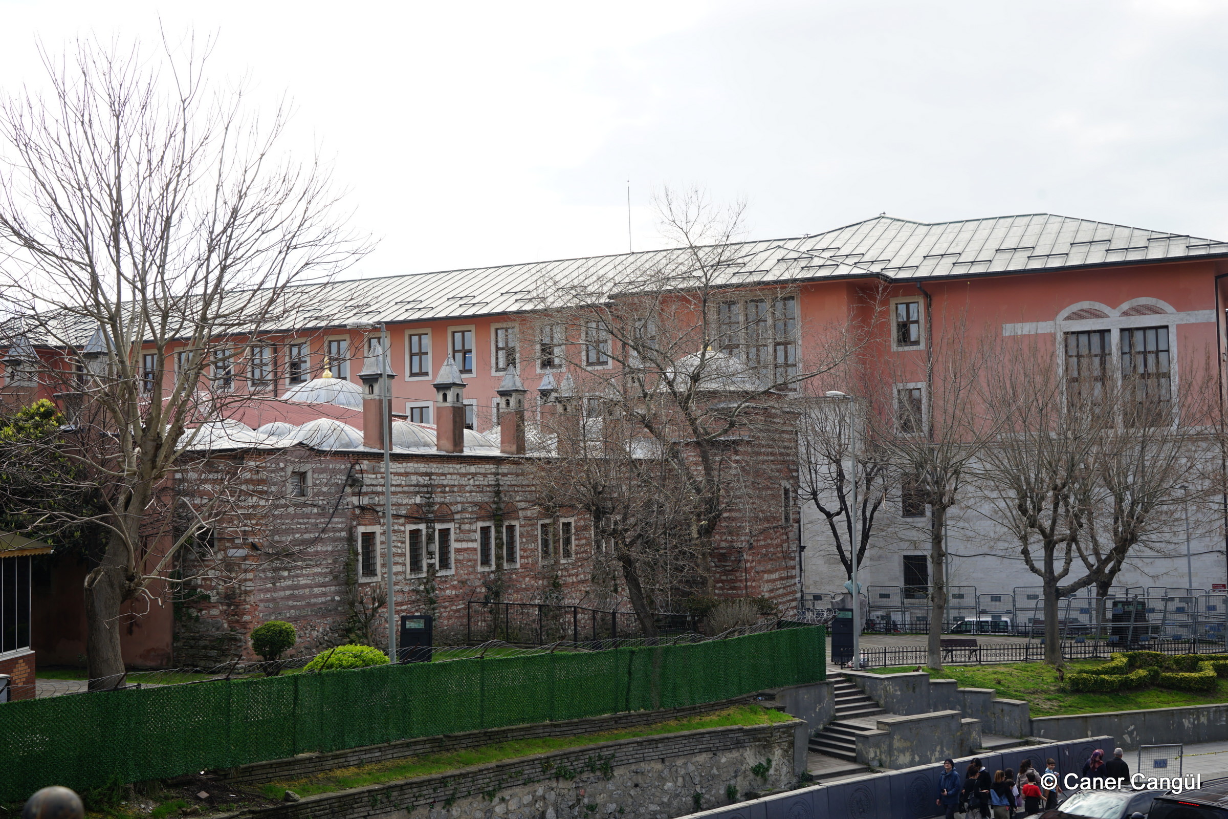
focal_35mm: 41
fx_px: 1398
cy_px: 410
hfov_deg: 47.4
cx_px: 614
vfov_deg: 32.6
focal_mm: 41
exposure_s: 1/100
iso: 100
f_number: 9
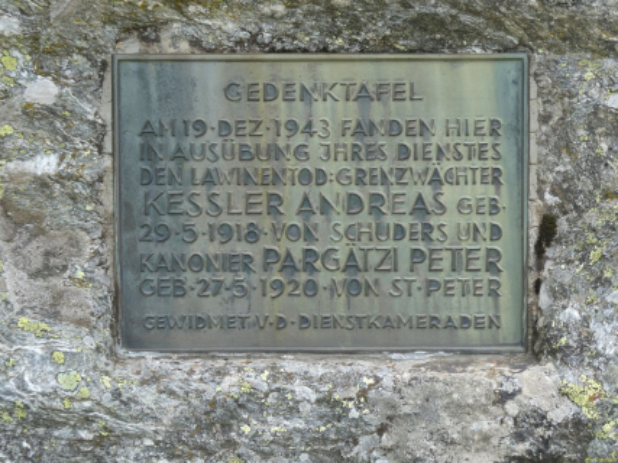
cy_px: 232
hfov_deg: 29.8
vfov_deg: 22.6
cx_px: 309
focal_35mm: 65
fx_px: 1160
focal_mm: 11.7
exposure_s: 1/125
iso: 160
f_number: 4.4
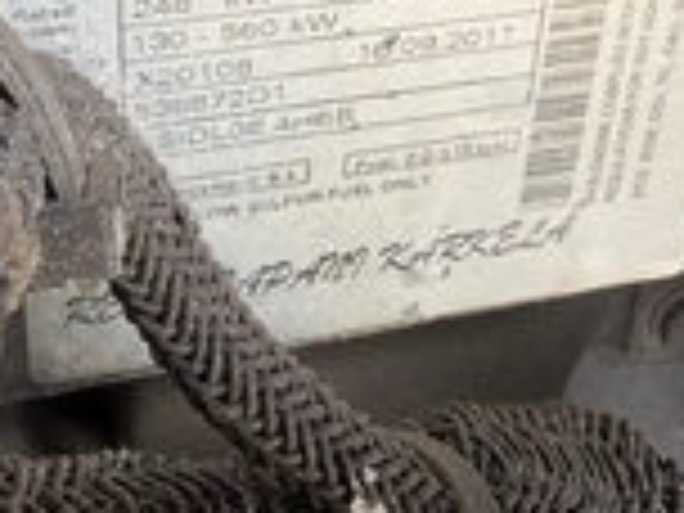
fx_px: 1245
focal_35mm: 63
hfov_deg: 30.7
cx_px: 346
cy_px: -108
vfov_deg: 21.6
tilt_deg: -30.3
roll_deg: +1.3
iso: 100
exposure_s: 1/121
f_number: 2.2
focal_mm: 2.22
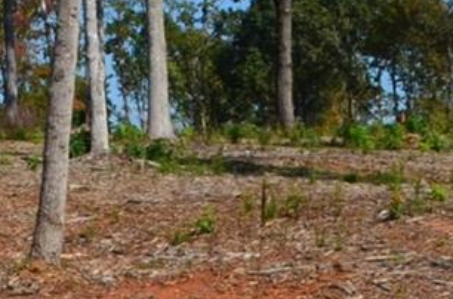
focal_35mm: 181
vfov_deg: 7.5
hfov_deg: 10.4
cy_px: 24
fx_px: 2271
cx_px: -489
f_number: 13
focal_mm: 18
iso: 100
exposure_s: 1/200
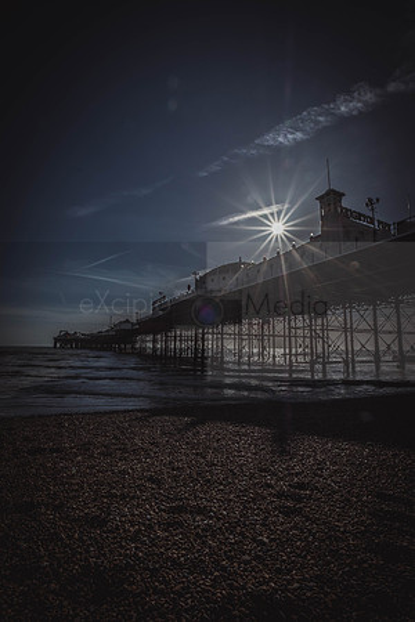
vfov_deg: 100.4
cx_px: 208
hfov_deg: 77.3
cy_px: 311
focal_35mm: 15
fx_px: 259
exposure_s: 1/1500
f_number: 22
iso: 200
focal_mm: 10
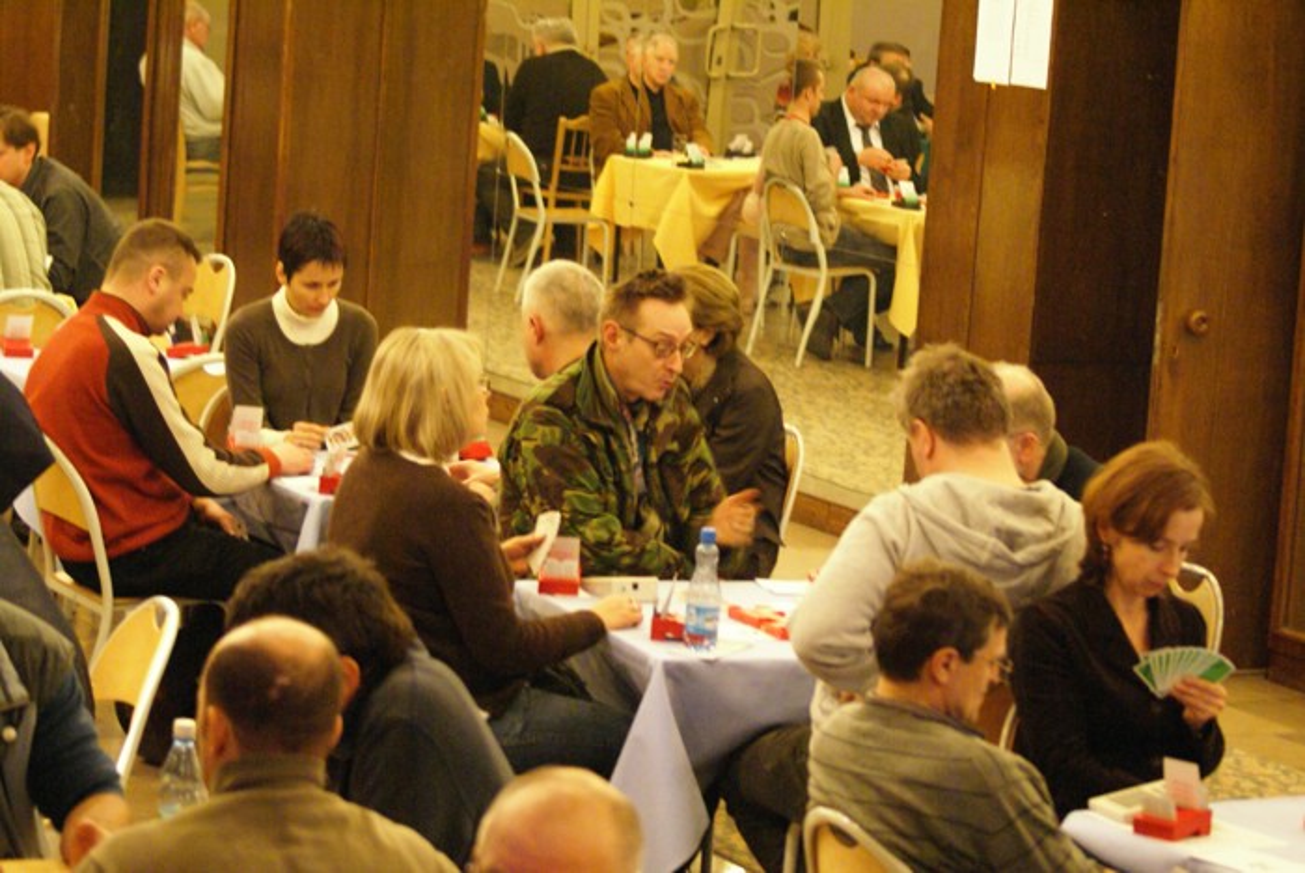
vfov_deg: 12.2
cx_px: 652
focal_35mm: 112
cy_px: 436
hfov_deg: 18.2
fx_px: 4081
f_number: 4.5
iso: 1600
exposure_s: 1/10
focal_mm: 75
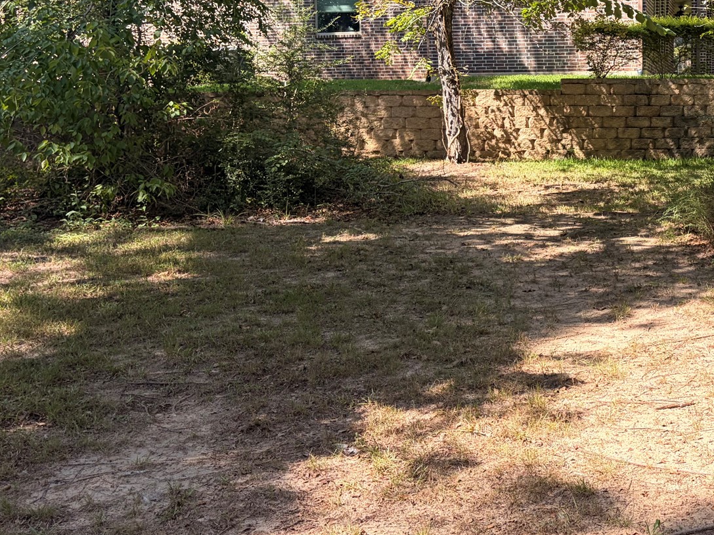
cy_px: 226
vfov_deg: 29.6
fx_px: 1011
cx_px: 609
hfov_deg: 37.0
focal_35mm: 49
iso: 50
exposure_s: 1/680
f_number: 1.6
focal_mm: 5.96
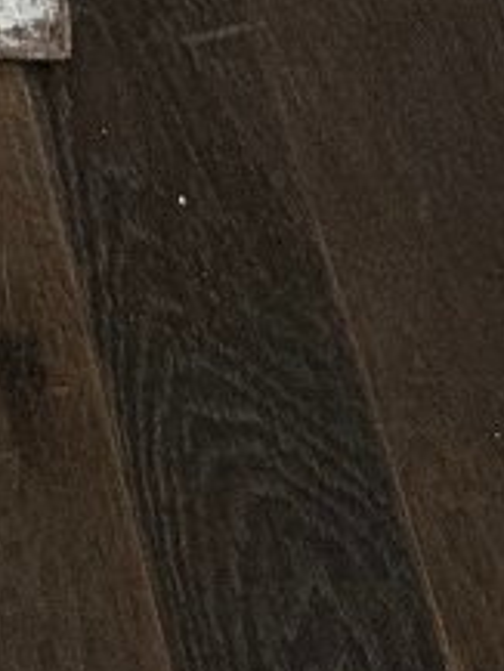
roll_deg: -1.3
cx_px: -847
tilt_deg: -31.7
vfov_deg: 7.0
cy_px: -1042
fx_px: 5139
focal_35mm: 265
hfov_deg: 5.4
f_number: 1.78
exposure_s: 1/50
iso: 250
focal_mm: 6.76
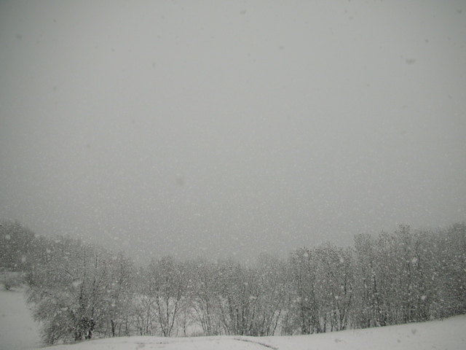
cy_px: 175
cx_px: 233
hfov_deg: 52.6
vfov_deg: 40.7
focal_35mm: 35
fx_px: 471
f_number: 3
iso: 50
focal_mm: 5.8
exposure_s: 1/130
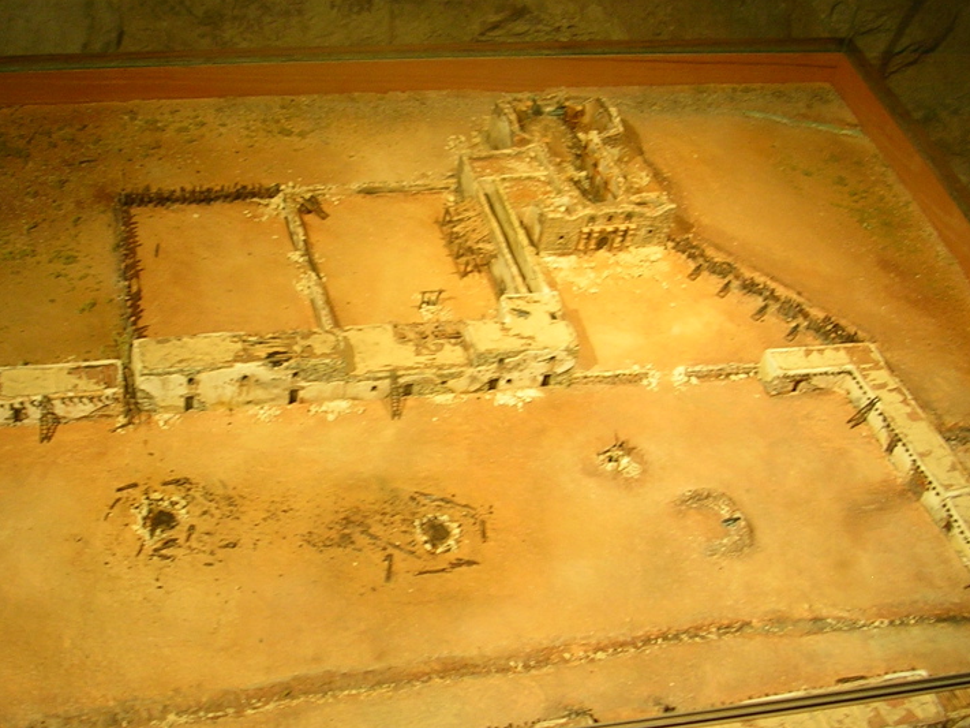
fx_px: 1597
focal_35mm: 57
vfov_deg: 25.7
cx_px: 329
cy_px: 367
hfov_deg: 33.5
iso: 50
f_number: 2.8
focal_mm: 5.8
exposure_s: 1/7.1
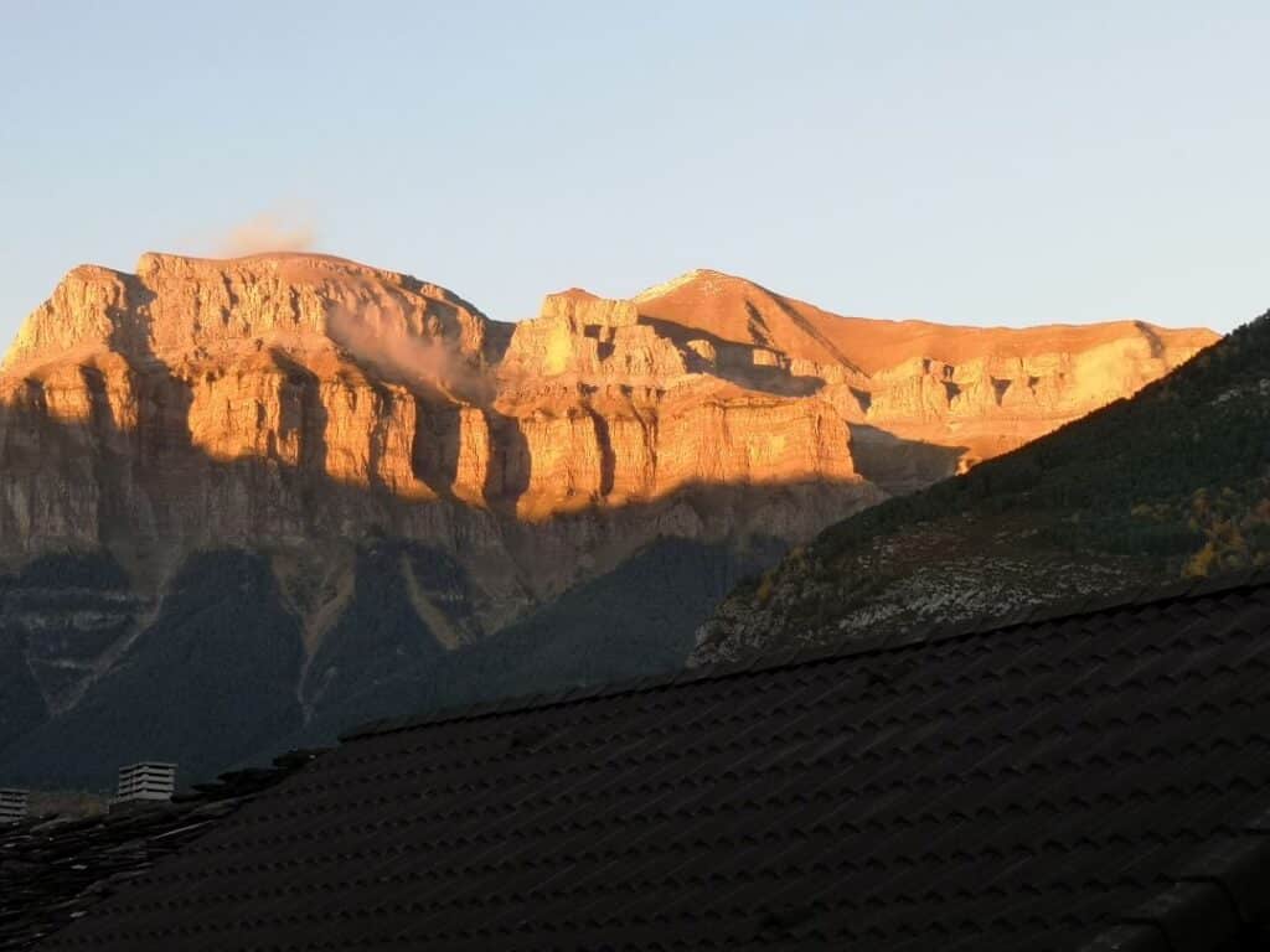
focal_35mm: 77
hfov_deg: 25.3
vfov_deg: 19.1
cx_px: 635
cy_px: 476
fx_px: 2825
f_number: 1.8
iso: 50
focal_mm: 5.58
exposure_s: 1/152
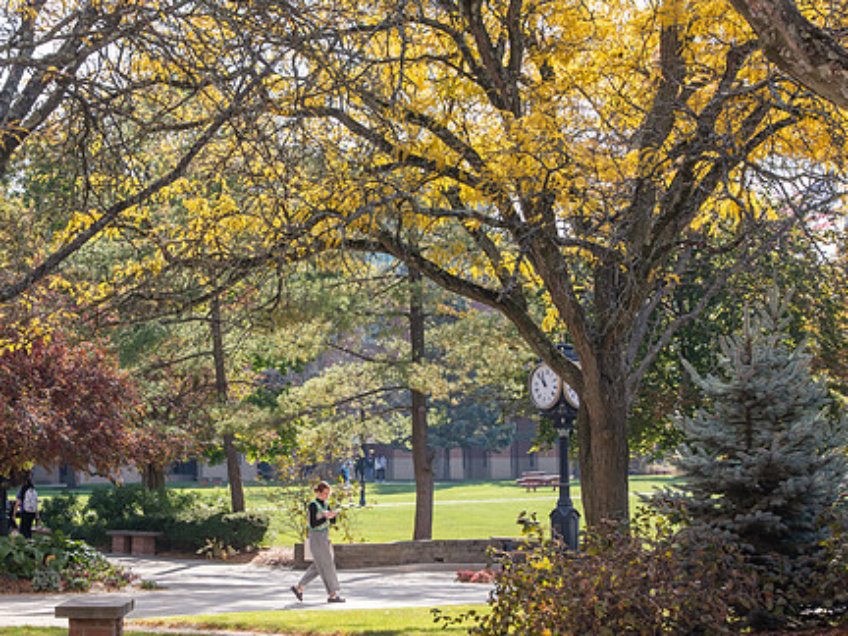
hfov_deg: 17.7
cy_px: 331
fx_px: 2719
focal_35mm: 111
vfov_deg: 13.3
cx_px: 292
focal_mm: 86
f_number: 8
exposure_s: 1/200
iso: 250
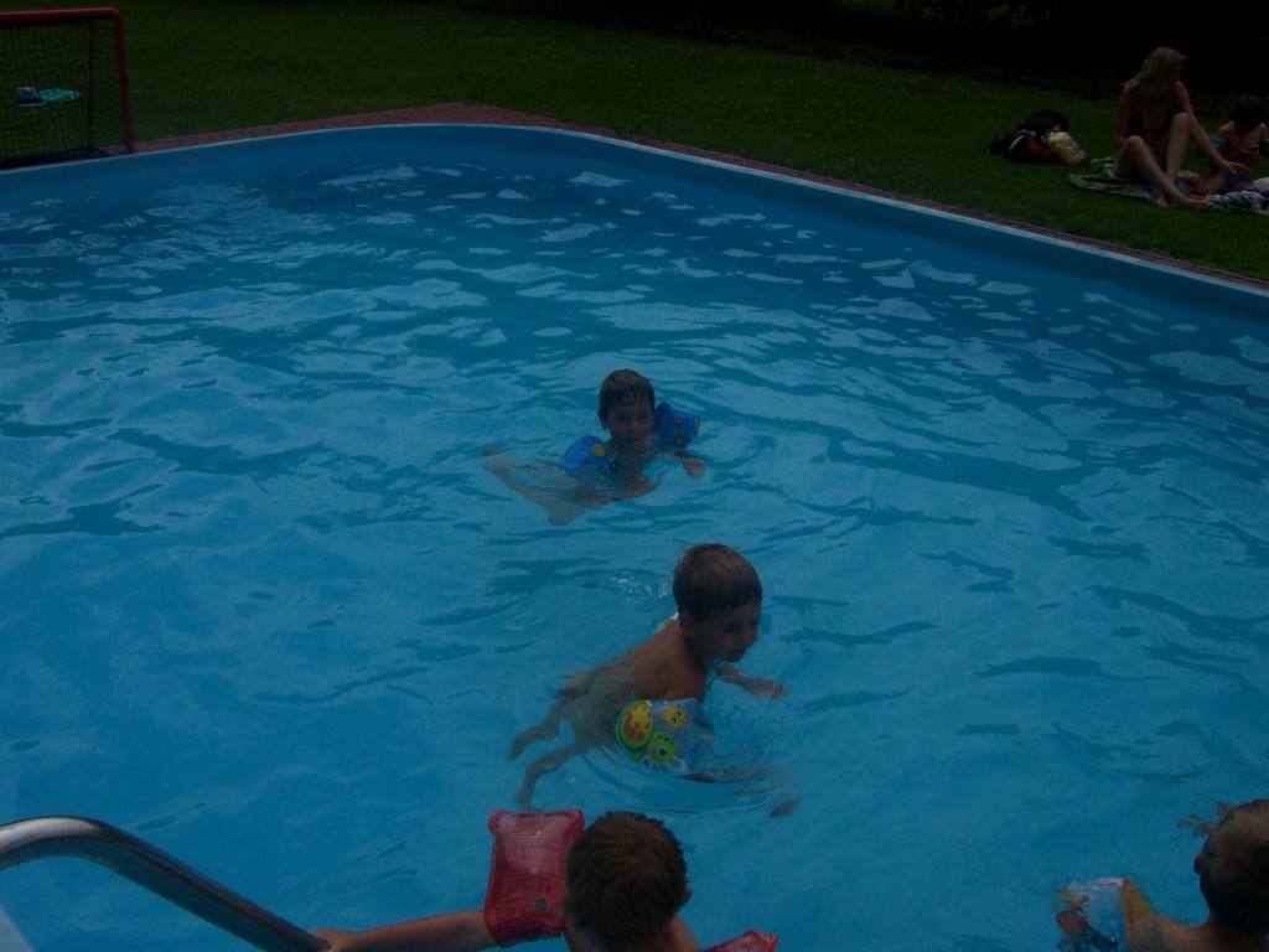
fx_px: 1246
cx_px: 634
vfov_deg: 41.8
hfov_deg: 54.0
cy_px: 476
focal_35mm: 34
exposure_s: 1/880
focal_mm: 5.6
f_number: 5.1
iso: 80
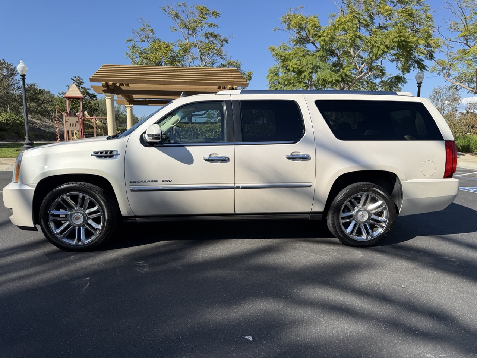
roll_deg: +0.4
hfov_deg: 71.6
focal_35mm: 24
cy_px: 179
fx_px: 331
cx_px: 238
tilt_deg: -6.9
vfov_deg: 56.8
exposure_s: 1/4405
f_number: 1.78
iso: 80
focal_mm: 6.76
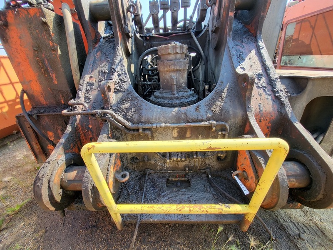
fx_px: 125
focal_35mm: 13
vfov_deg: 89.9
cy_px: 125
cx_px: 166
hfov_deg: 106.2
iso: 32
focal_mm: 1.74
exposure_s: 1/172
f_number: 2.2
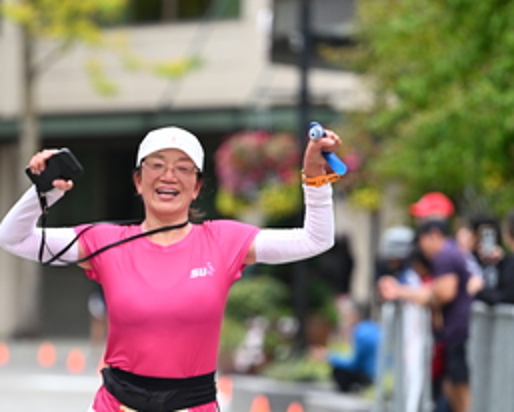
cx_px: 175
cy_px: 268
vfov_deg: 4.4
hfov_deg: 5.5
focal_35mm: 351
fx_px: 5344
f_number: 2.8
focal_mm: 175
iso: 640
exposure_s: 1/1600
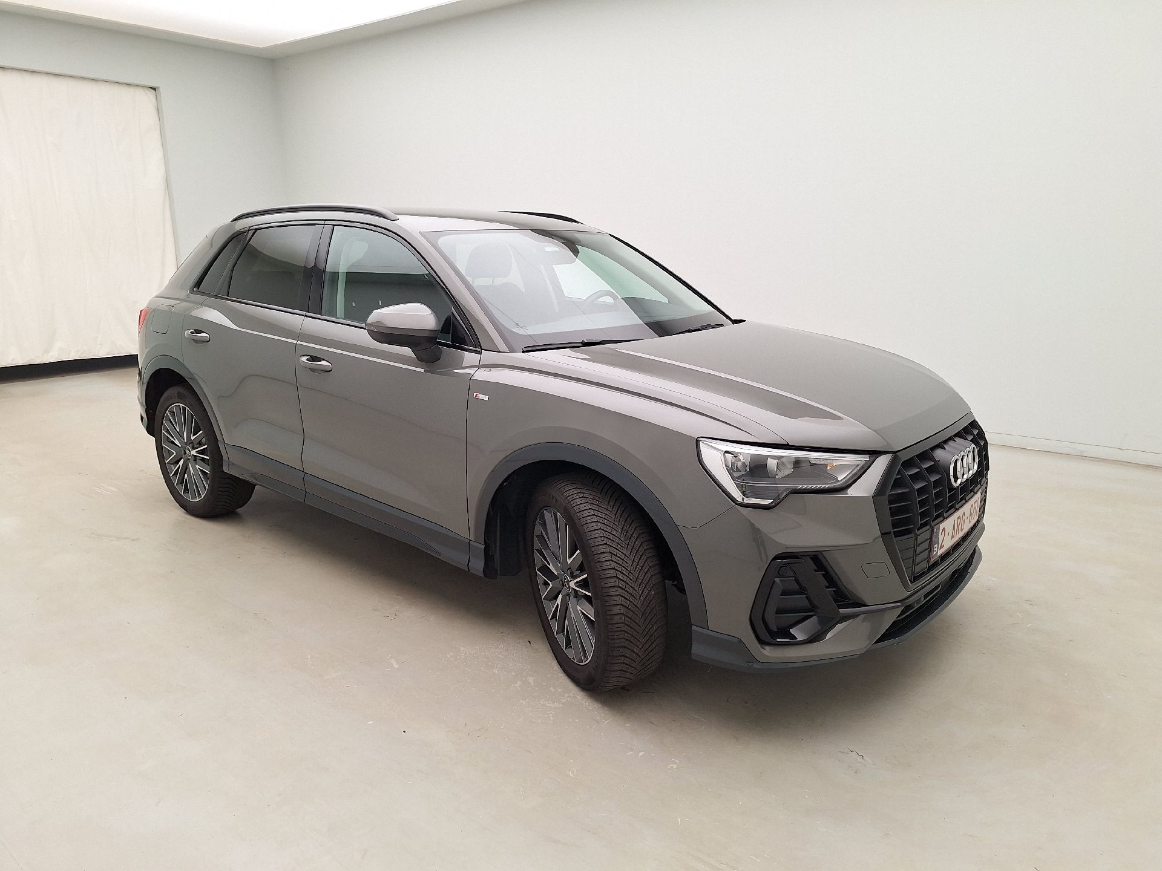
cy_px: 436
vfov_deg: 58.9
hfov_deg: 73.9
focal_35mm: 23
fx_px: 772
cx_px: 581
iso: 50
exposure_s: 1/100
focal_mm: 5.54
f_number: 1.8
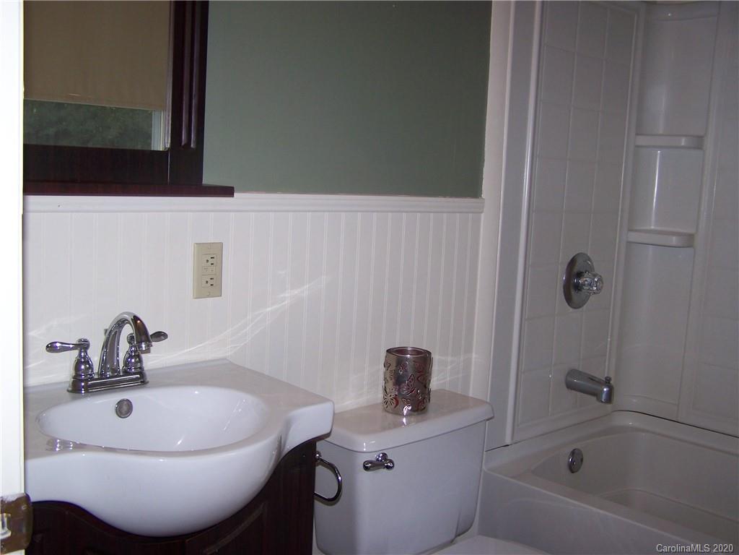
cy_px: 278
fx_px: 811
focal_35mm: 38
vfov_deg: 37.7
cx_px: 370
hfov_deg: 49.0
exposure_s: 1/60
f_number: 2.8
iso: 80
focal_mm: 6.3
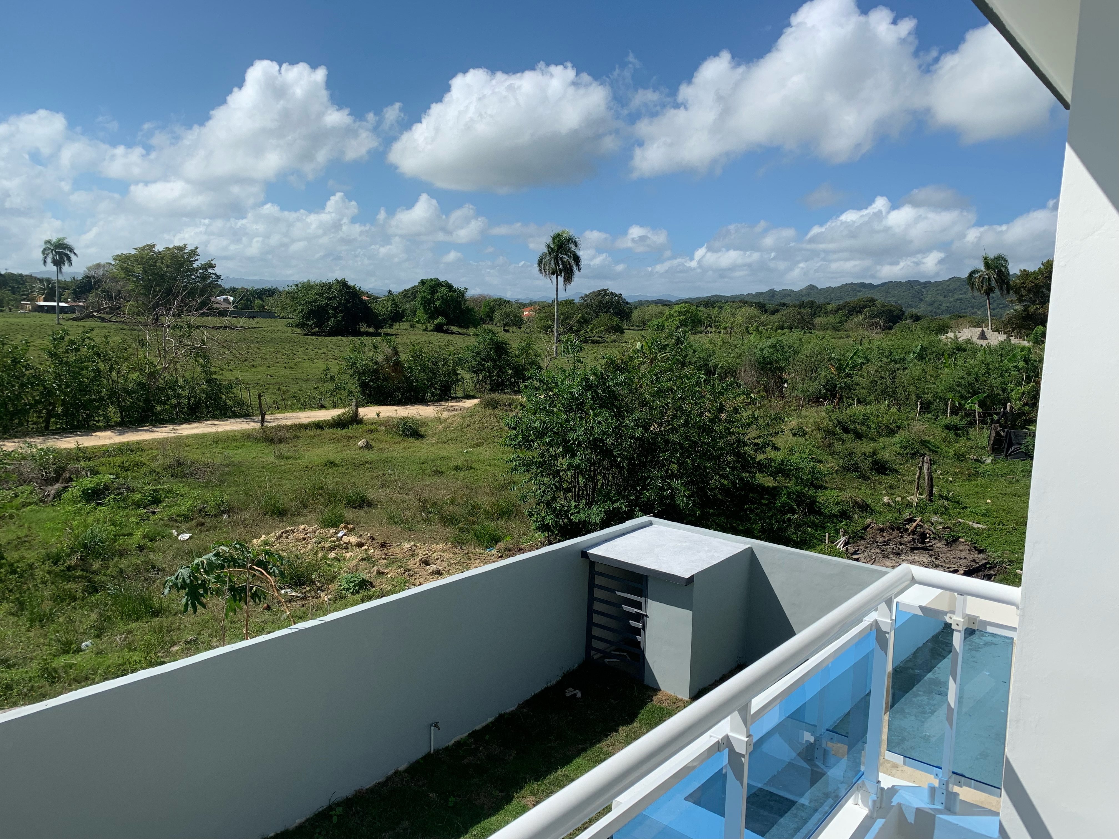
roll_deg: -2.2
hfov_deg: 67.3
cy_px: 420
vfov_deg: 53.1
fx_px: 840
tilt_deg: -7.6
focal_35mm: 26
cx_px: 560
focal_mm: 4.25
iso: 25
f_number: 1.8
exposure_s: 1/3289
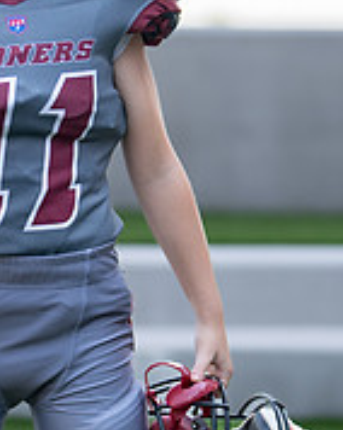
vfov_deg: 9.0
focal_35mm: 215
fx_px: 2733
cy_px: 185
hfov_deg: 7.2
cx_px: 170
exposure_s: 1/1600
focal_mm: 50
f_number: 1.2
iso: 100
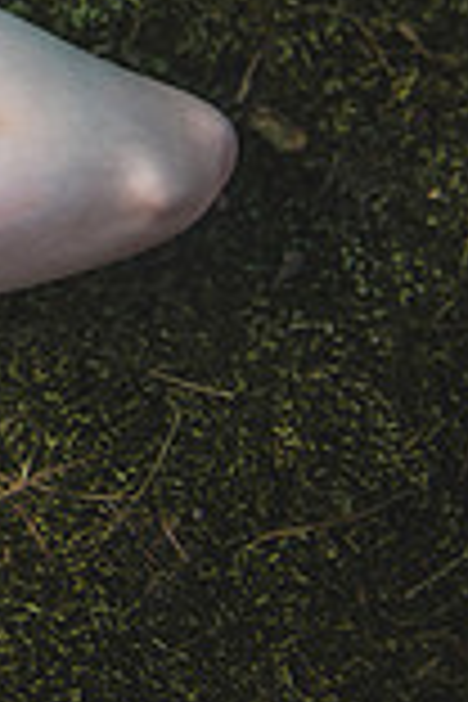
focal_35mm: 119
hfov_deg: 9.6
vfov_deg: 16.4
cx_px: -824
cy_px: -155
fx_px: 2320
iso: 500
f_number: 2.8
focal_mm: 32
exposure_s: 1/500
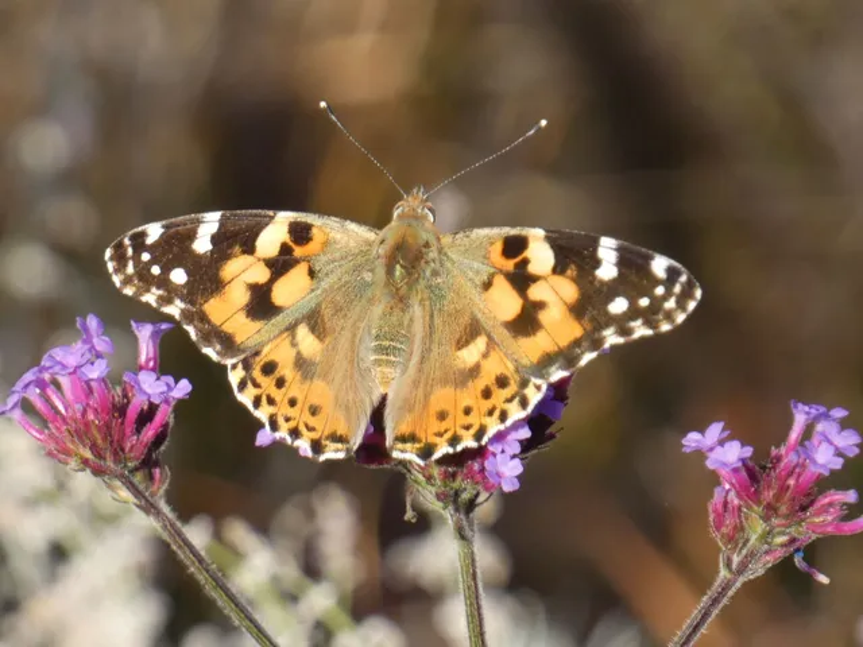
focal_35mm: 484
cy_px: 324
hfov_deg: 4.1
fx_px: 12066
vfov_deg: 3.1
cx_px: 432
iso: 125
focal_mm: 86.7
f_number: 5.6
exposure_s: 1/100
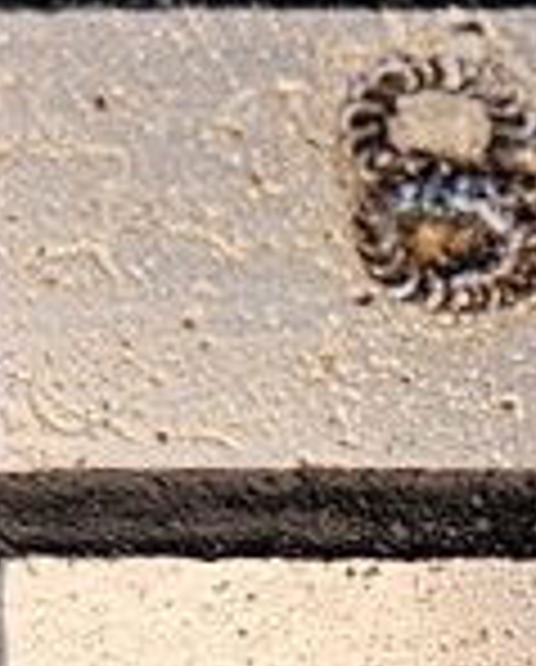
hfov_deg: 7.0
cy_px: 945
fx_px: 4310
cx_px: 824
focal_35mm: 218
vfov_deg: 8.7
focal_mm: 5.4
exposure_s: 1/180
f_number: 1.8
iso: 25
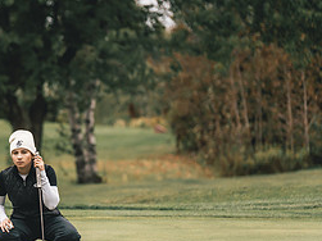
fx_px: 3096
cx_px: -4
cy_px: 187
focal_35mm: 333
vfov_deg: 4.5
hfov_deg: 5.9
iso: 800
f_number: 2.8
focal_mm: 150
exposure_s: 1/3200
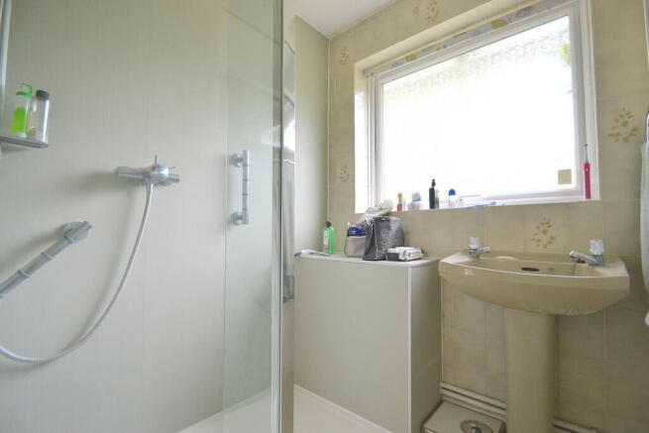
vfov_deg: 77.4
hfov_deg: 100.4
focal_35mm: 15
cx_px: 324
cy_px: 216
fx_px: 270
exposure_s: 1/60
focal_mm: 10
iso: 500
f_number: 3.5
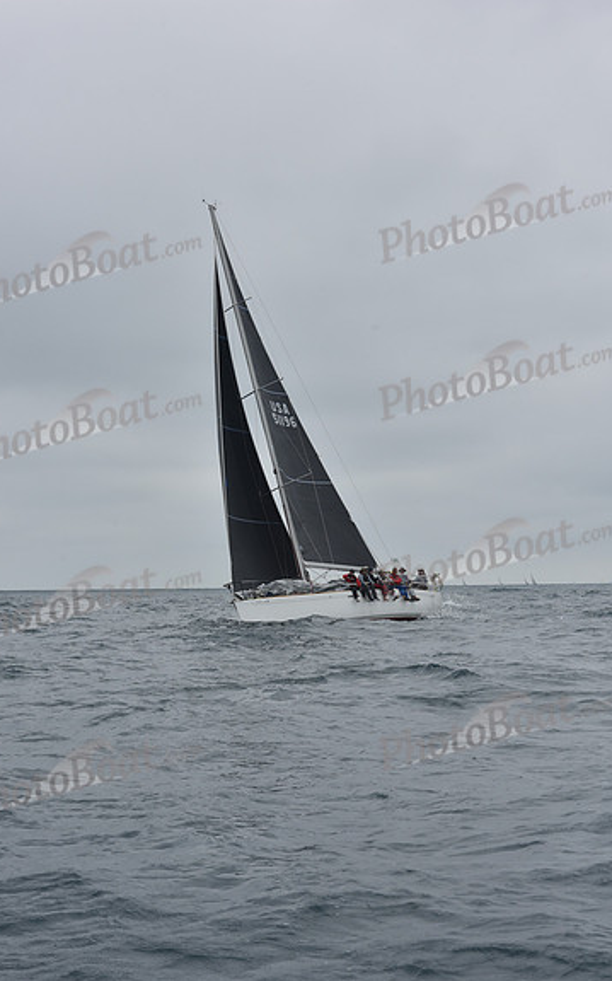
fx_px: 1923
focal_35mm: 72
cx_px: 291
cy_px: 490
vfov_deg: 28.6
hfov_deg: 18.1
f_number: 11
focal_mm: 70
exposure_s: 1/800
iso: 250
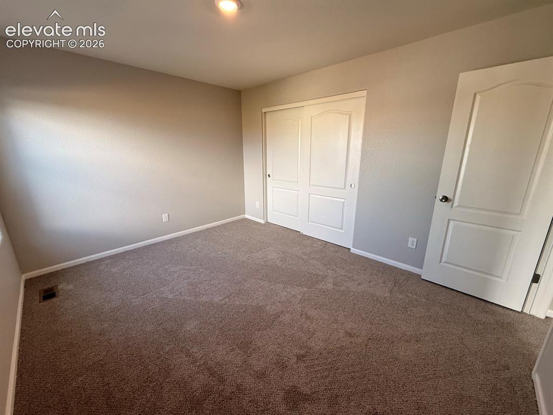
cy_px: 208
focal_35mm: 14
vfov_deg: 85.7
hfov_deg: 102.1
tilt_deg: -14.2
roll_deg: +0.1
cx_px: 276
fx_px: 224
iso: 160
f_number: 2.2
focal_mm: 2.22
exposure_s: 1/120
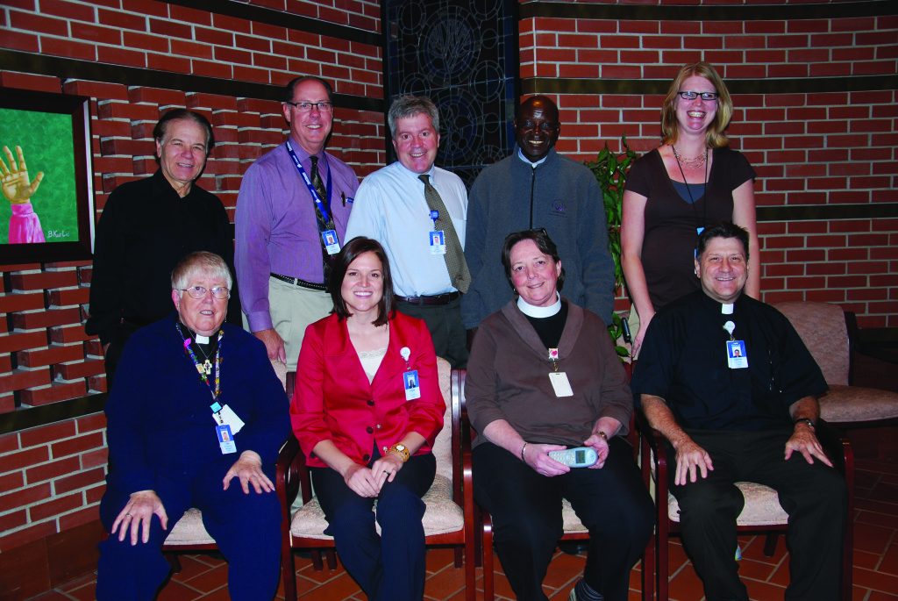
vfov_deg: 40.1
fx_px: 824
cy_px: 300
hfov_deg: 57.2
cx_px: 449
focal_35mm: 33
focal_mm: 22
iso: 200
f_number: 3.8
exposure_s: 1/60
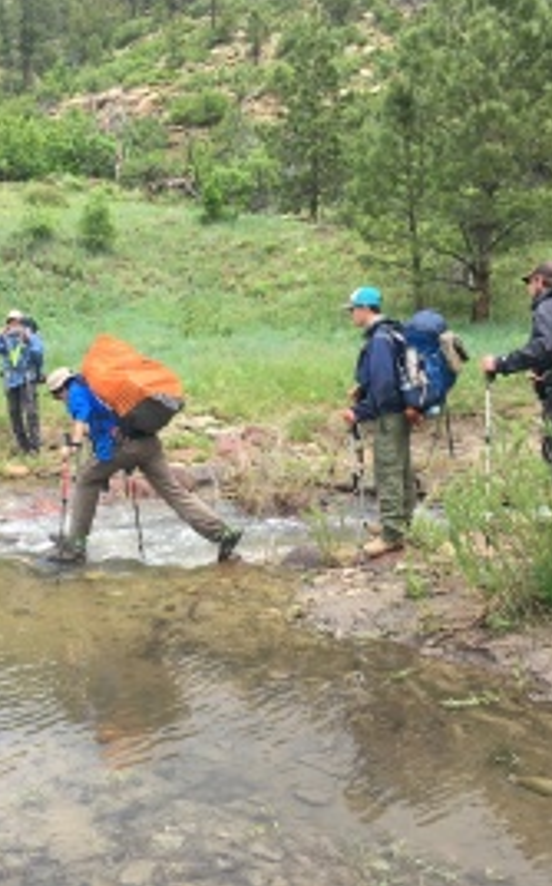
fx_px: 1013
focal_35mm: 42
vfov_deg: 47.2
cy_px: 436
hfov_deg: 30.2
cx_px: 165
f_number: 2.2
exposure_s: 1/318
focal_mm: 4.15
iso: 25
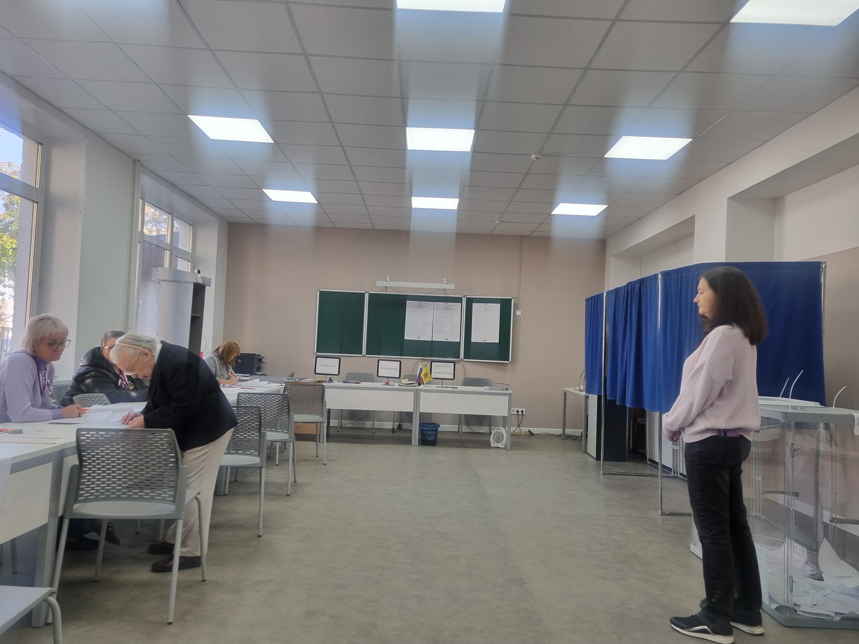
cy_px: 322
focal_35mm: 26
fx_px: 645
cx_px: 430
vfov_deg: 53.1
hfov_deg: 67.3
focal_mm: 5.4
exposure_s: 1/100
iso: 64
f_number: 1.8
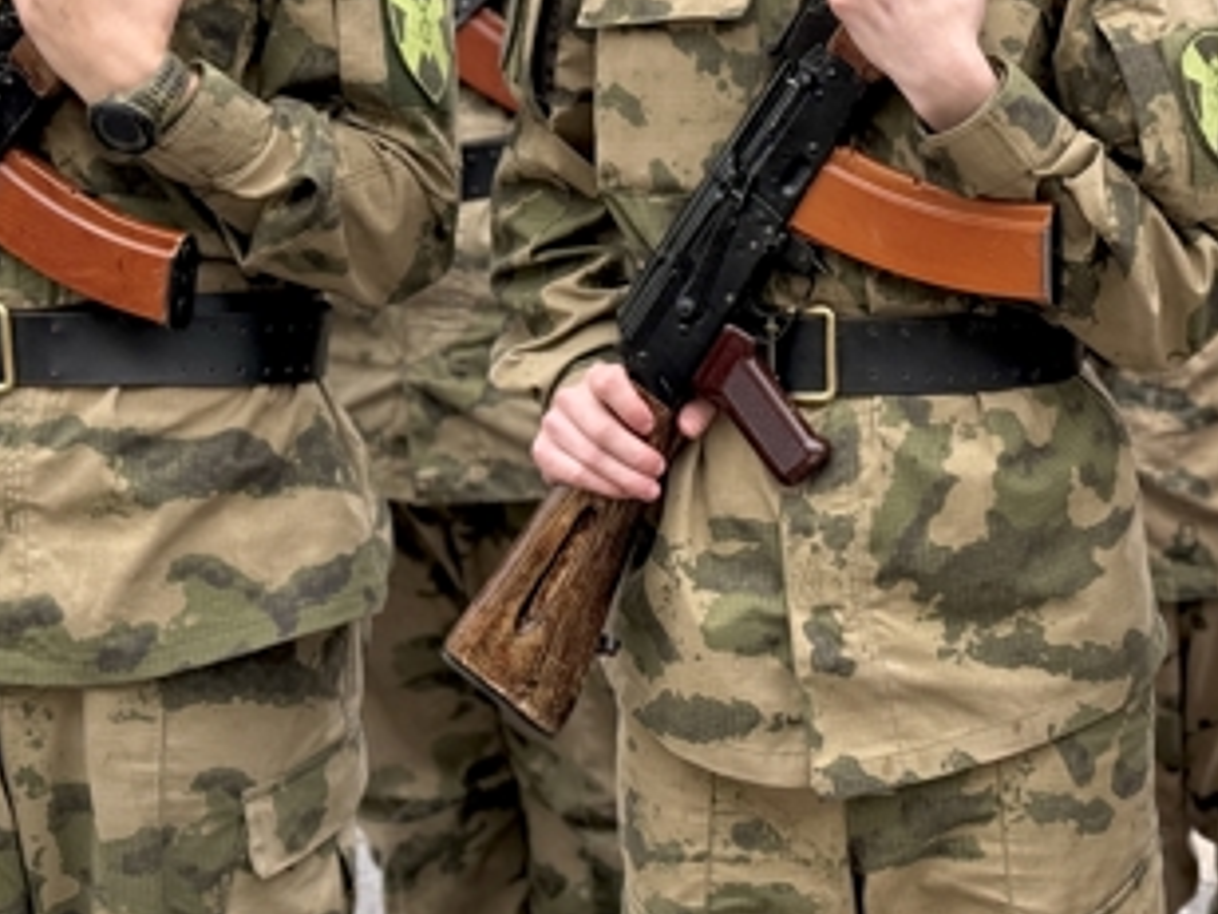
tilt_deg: -3.2
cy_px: -16
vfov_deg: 14.0
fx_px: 3659
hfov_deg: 18.7
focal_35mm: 104
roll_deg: +0.1
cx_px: 951
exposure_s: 1/503
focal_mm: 6.76
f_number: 1.78
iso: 80
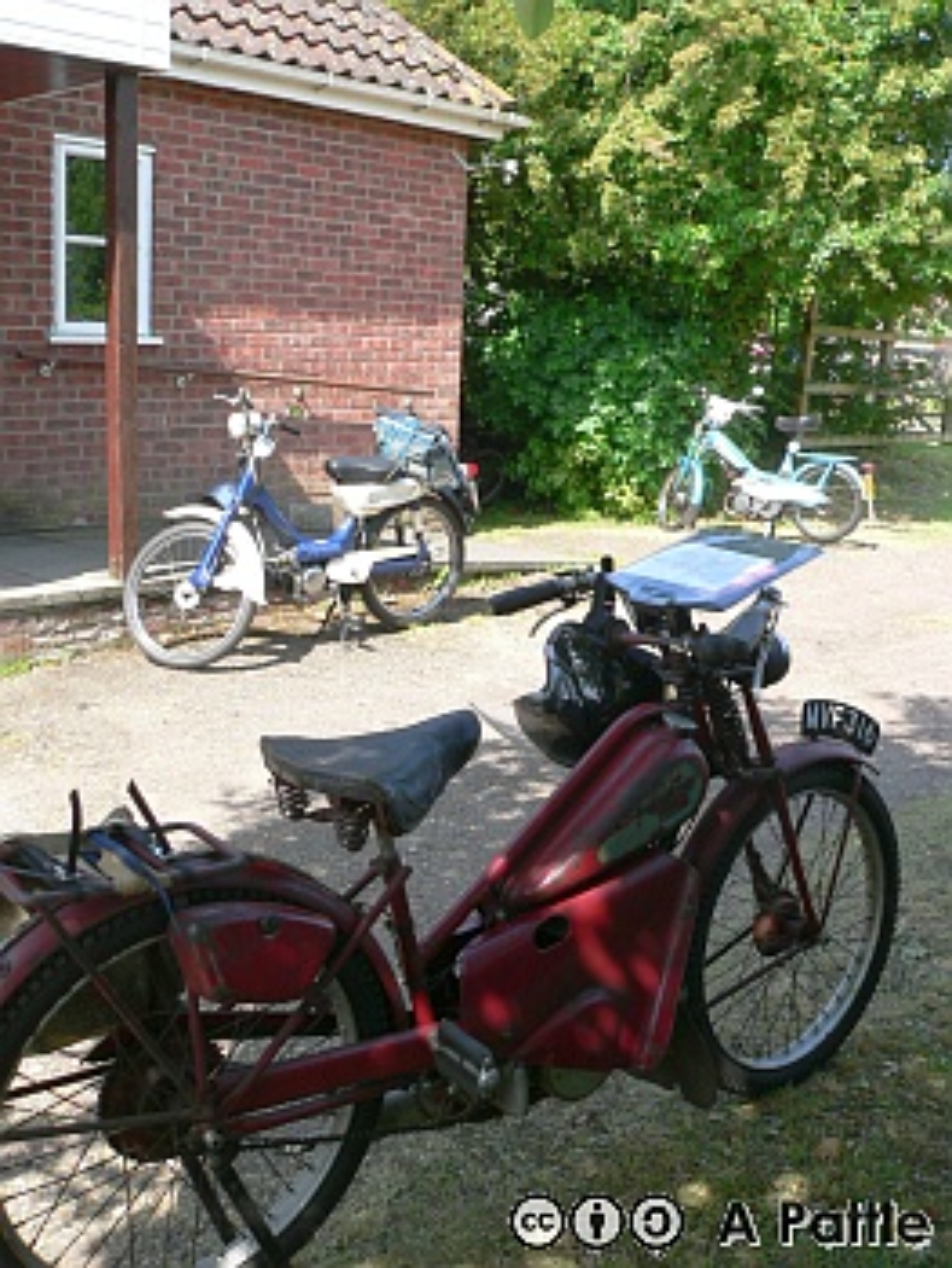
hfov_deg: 39.7
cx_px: 476
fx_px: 1318
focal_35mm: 36
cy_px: 634
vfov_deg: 51.3
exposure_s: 1/125
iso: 80
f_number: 4
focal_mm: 6
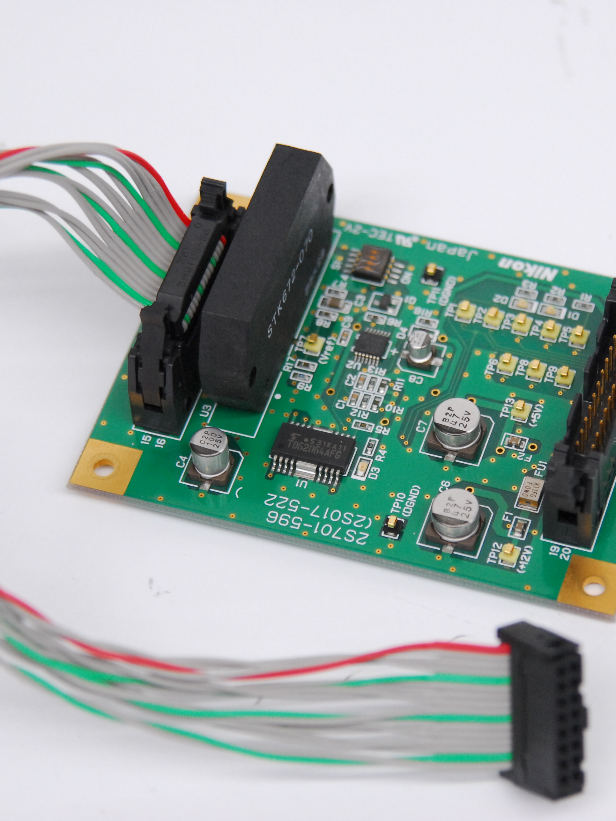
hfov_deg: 9.8
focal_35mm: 152
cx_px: 349
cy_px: 409
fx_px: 3607
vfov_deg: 13.0
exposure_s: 1/125
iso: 800
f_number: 4
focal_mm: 70
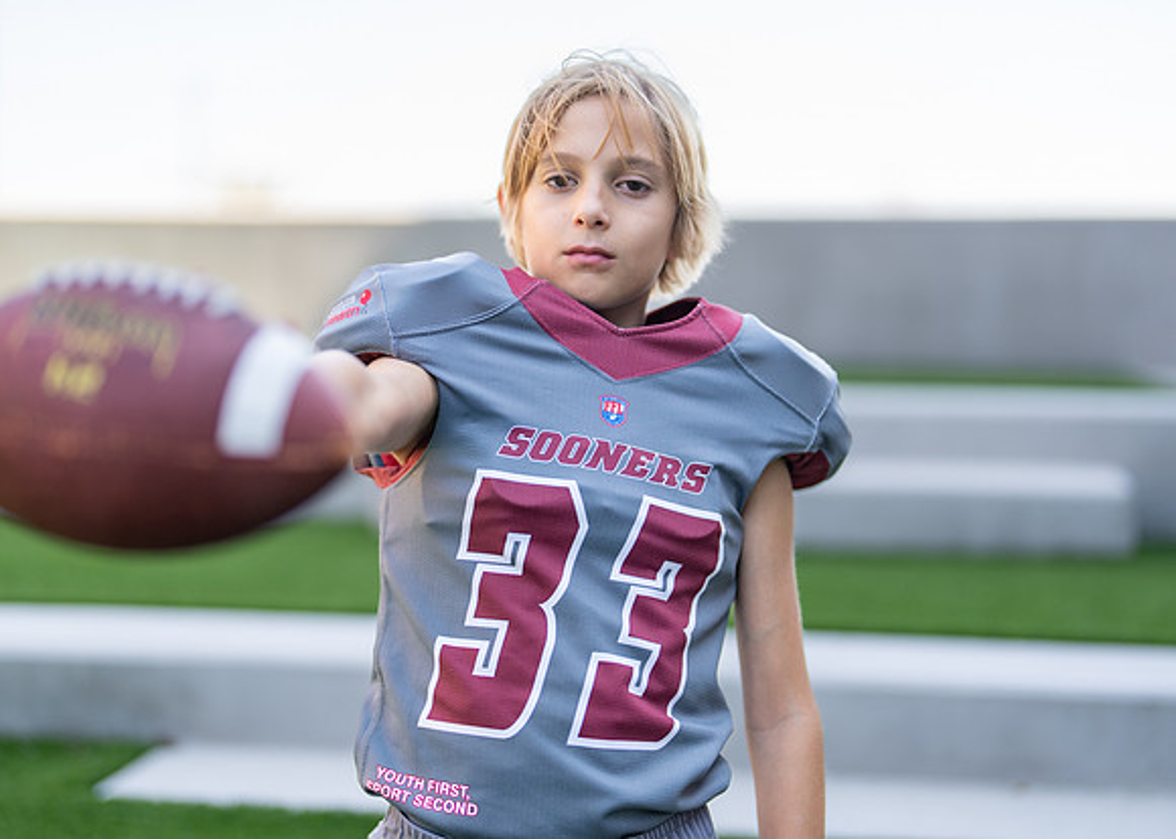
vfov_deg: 24.7
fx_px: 1915
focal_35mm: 57
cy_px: 389
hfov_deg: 34.1
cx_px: 585
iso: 100
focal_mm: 50
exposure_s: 1/1600
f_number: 1.2
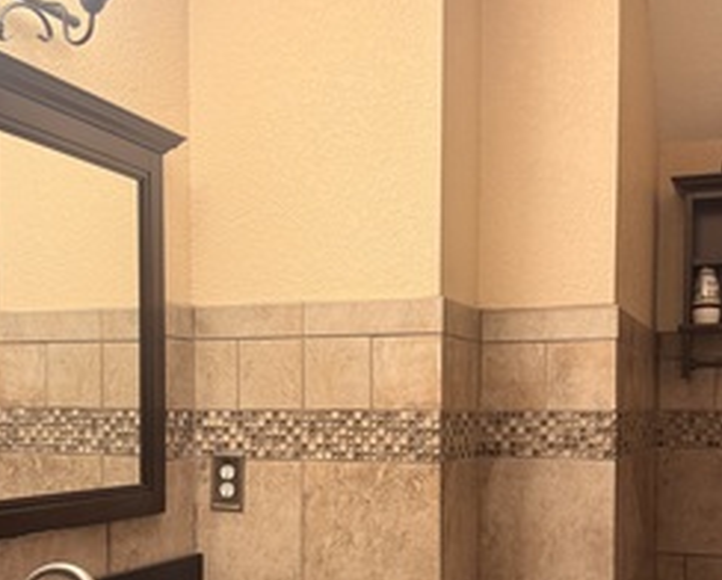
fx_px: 985
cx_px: 361
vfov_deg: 32.2
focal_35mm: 46
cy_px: 438
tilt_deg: -2.1
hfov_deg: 40.3
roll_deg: -0.2
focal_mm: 6.76
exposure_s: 1/60
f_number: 1.78
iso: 160
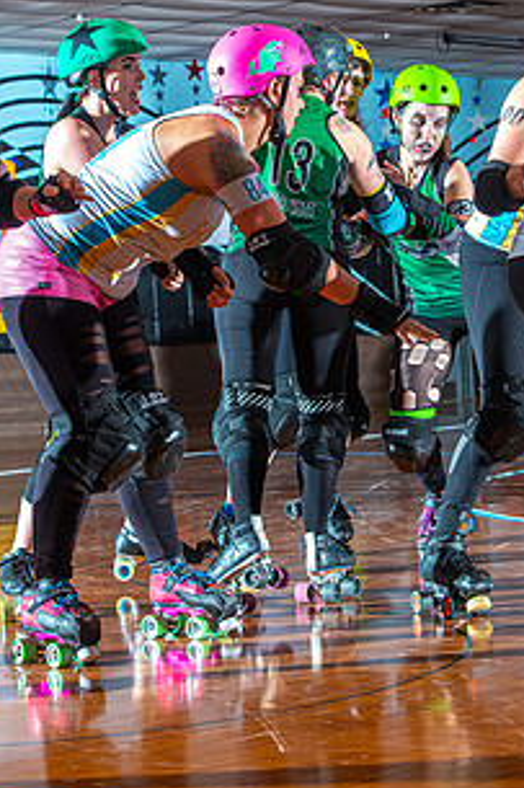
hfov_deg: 11.9
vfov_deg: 17.8
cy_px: 351
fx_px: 2513
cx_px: 385
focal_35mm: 115
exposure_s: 1/160
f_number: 7.1
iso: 640
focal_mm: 78
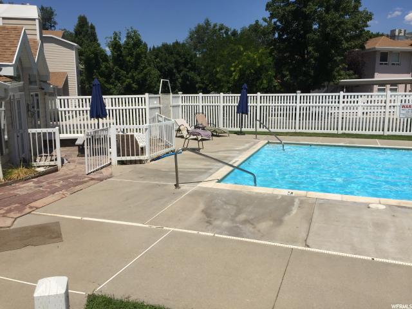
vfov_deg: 48.2
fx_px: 345
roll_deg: -1.3
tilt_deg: -9.9
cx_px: 206
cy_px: 154
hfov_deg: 61.7
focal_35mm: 29
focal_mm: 4.15
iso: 32
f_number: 2.2
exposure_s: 1/4405
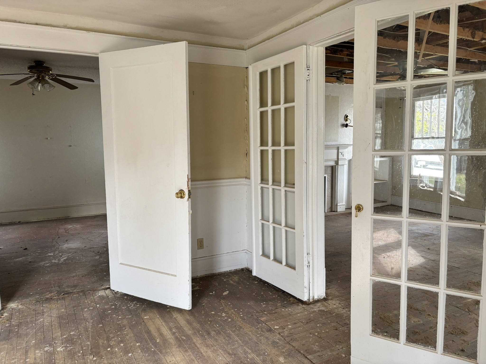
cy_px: 182
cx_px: 243
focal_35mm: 26
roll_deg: +0.2
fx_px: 365
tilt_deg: -5.8
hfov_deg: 67.3
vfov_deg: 53.1
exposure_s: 1/121
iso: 100
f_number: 1.6
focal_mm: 5.96
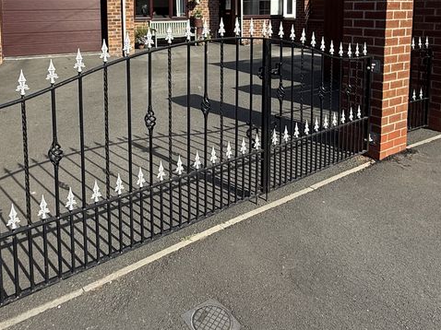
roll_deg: +0.5
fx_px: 382
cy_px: 44
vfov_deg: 43.4
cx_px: 191
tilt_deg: -5.4
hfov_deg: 59.8
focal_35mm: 30
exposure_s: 1/1211
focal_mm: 2.22
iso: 50
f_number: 2.2
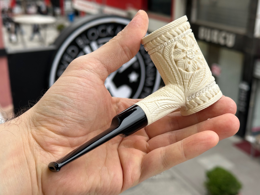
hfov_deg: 39.7
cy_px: 98
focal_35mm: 48
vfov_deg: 30.3
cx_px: 130
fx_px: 361
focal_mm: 6.86
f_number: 1.78
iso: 64
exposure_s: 1/327
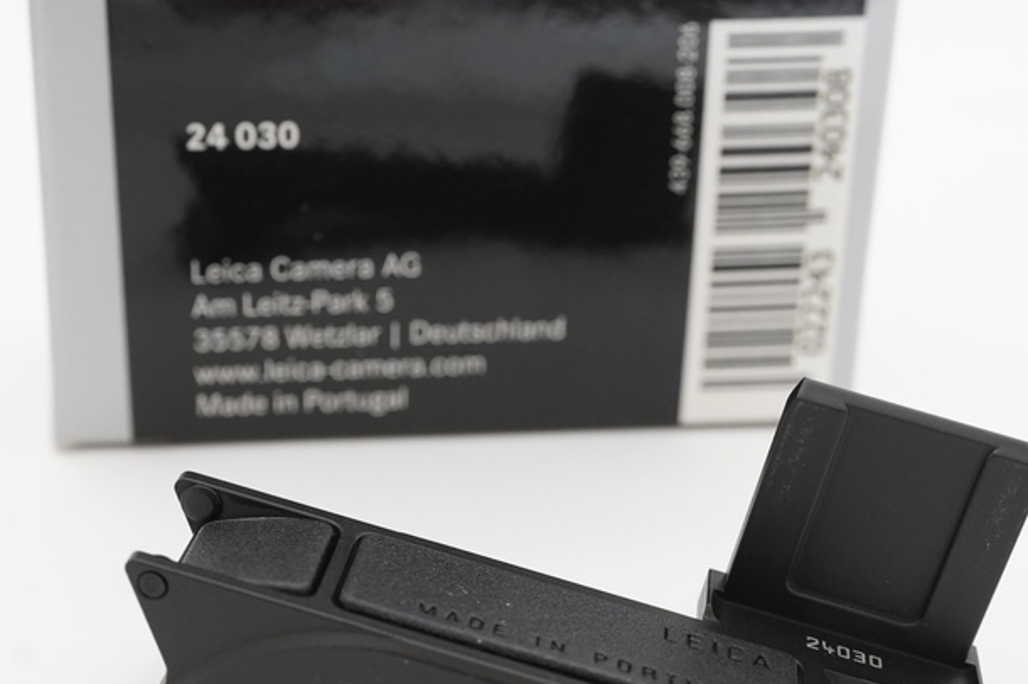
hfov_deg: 31.9
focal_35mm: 63
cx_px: 470
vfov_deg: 21.5
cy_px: 330
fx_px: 1798
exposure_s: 1/40
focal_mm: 32
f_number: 8
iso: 2000
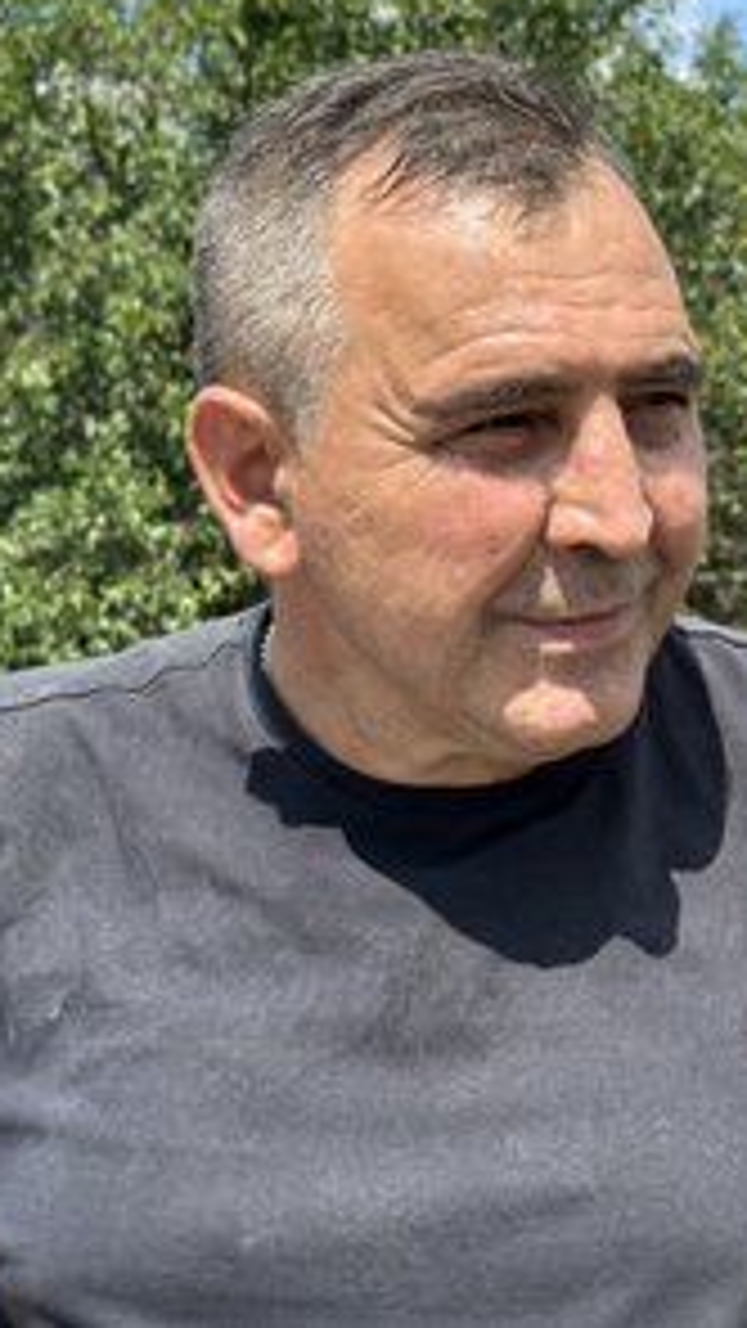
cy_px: 662
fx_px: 2499
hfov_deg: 16.8
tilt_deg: -0.7
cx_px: 630
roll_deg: +1.5
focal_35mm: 71
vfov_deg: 29.7
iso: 64
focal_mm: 6.86
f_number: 1.78
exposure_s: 1/1992
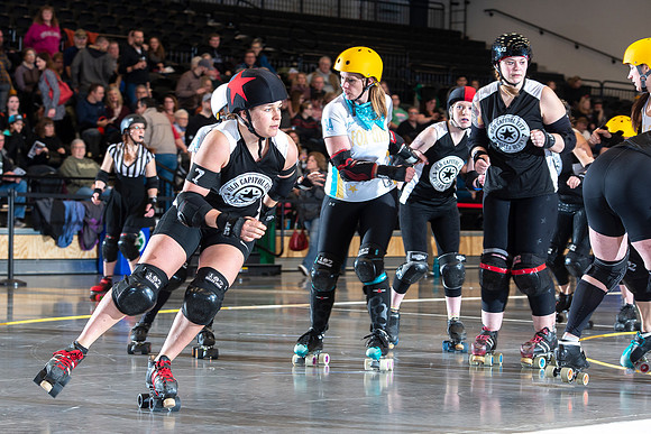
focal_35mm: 113
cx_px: 283
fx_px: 2046
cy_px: 232
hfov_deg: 18.1
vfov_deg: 12.1
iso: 500
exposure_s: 1/160
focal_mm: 100
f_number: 5.6
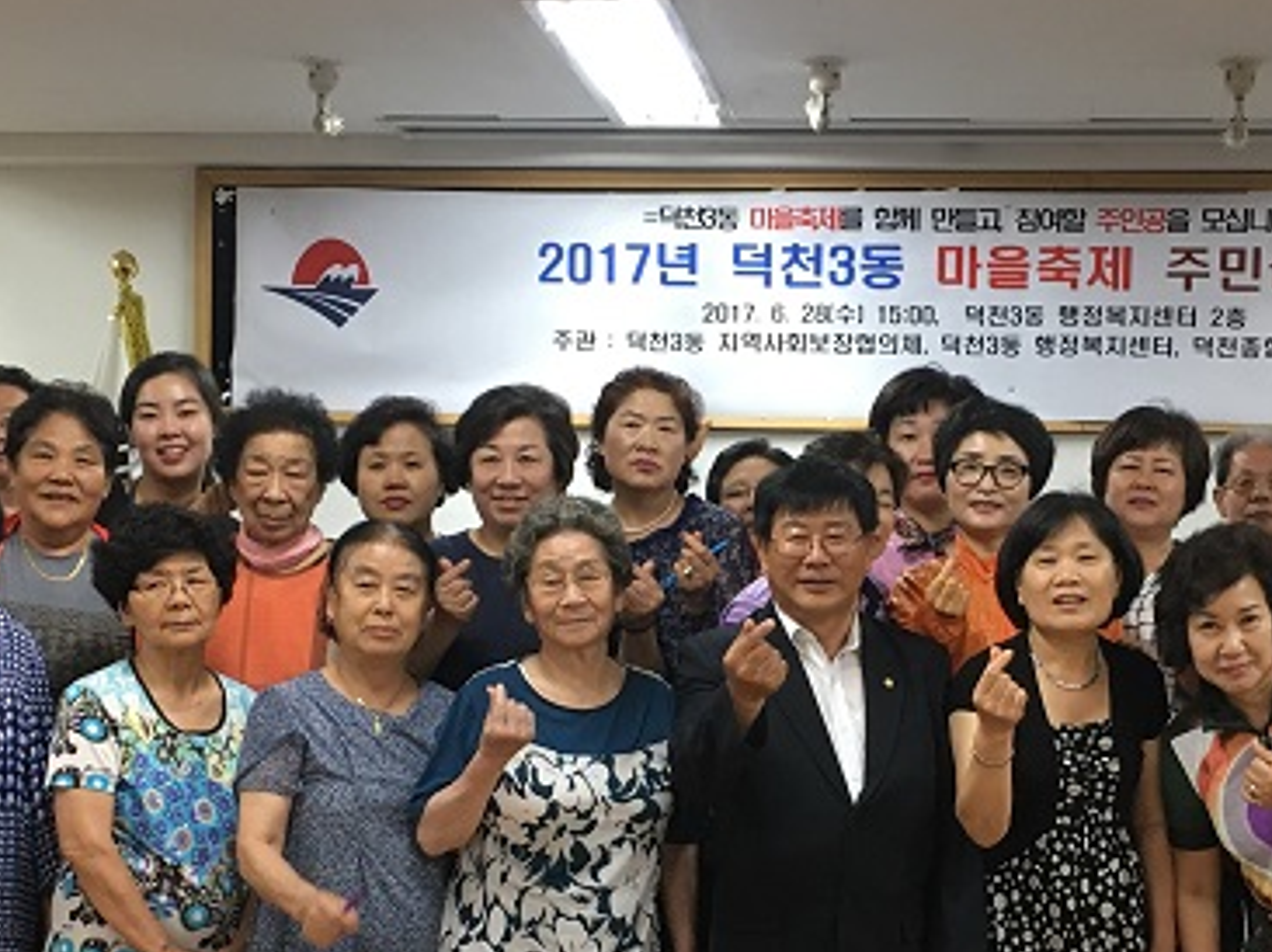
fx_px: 2350
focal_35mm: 64
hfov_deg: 30.2
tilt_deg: +0.8
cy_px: 686
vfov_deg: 22.7
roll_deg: -1.1
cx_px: 801
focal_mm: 4.15
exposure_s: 1/30
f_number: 2.2
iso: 100
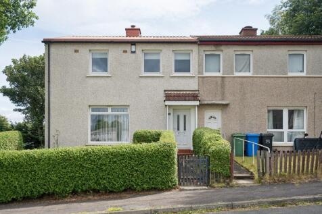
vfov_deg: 39.9
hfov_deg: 57.2
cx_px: 161
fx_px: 295
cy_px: 107
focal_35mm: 33
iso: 800
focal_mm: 33
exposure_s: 1/4000
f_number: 4
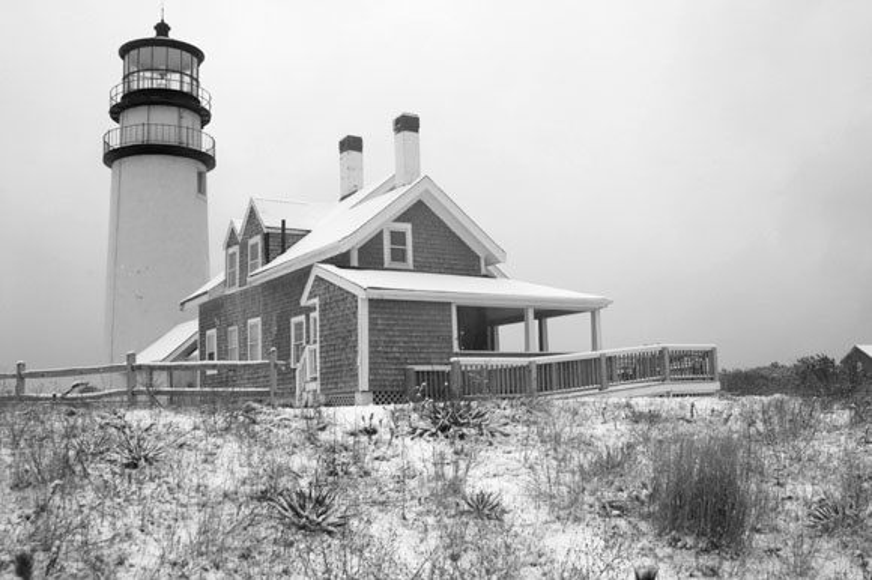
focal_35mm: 36
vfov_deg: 36.8
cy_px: 290
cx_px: 436
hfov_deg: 53.2
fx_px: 871
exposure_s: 1/640
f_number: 5
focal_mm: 24
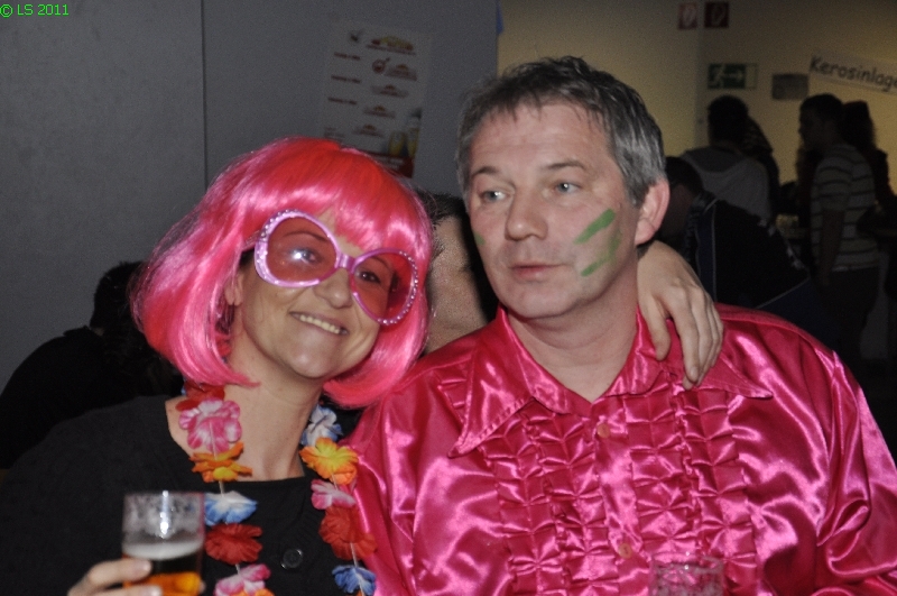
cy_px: 298
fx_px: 1791
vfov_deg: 18.9
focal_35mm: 72
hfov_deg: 28.1
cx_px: 448
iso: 400
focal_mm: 48
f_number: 4.8
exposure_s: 1/60
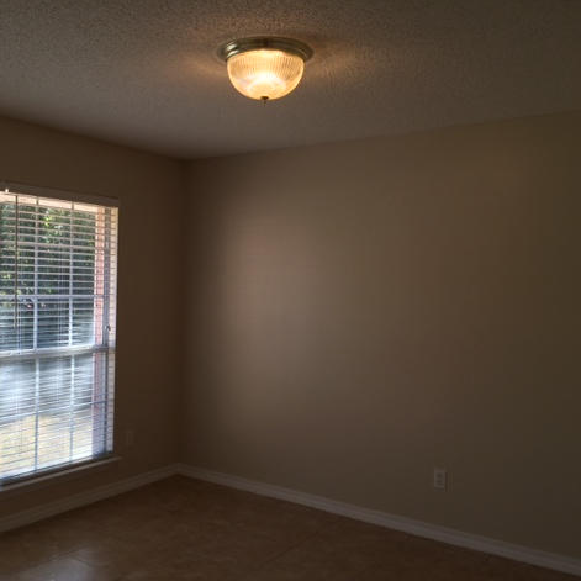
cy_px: 295
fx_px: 684
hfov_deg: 45.7
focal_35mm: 36
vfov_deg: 46.0
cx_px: 227
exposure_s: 1/125
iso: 32
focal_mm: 4.12
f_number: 2.2
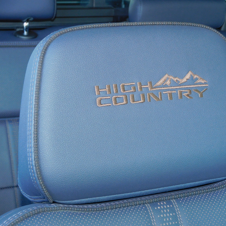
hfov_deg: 22.4
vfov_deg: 22.5
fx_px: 569
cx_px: 140
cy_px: 113
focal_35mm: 77
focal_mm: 11.6
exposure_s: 1/30
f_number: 4.2
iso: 200
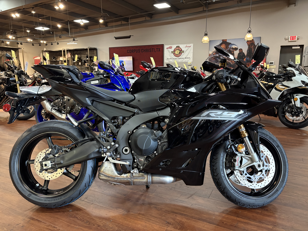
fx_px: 231
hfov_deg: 67.3
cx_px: 154
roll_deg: +0.6
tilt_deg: -10.1
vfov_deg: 53.1
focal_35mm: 26
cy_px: 116
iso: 400
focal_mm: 5.96
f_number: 1.6
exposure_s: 1/40
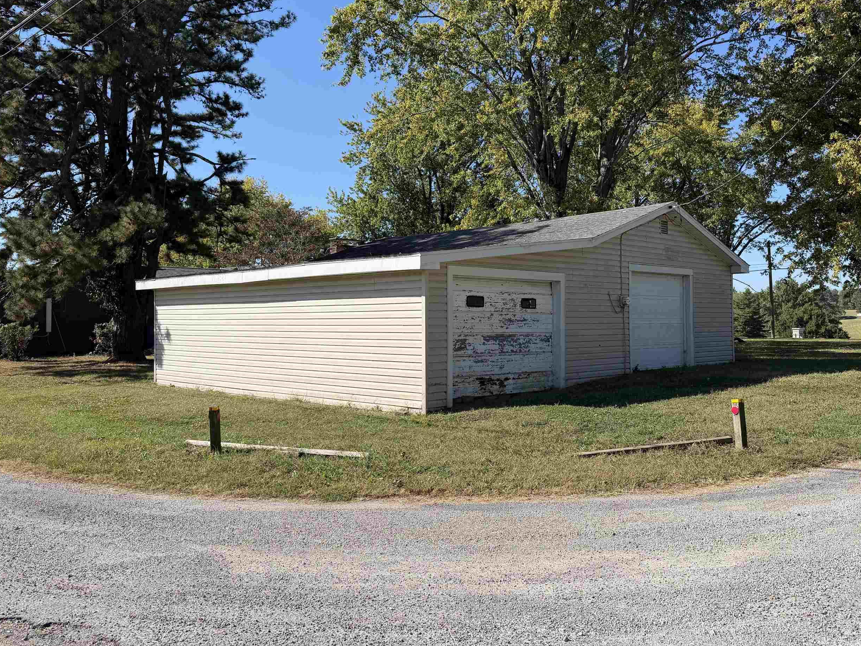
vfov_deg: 46.7
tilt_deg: +1.5
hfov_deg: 59.7
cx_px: 489
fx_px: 746
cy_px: 298
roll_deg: +0.0
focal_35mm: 30
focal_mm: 6.76
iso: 80
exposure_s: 1/4167
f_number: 1.78
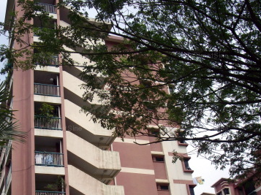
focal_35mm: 57
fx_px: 429
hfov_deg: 33.6
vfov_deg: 25.5
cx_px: 94
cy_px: 129
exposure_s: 1/400
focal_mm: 6.2
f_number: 5.6
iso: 80
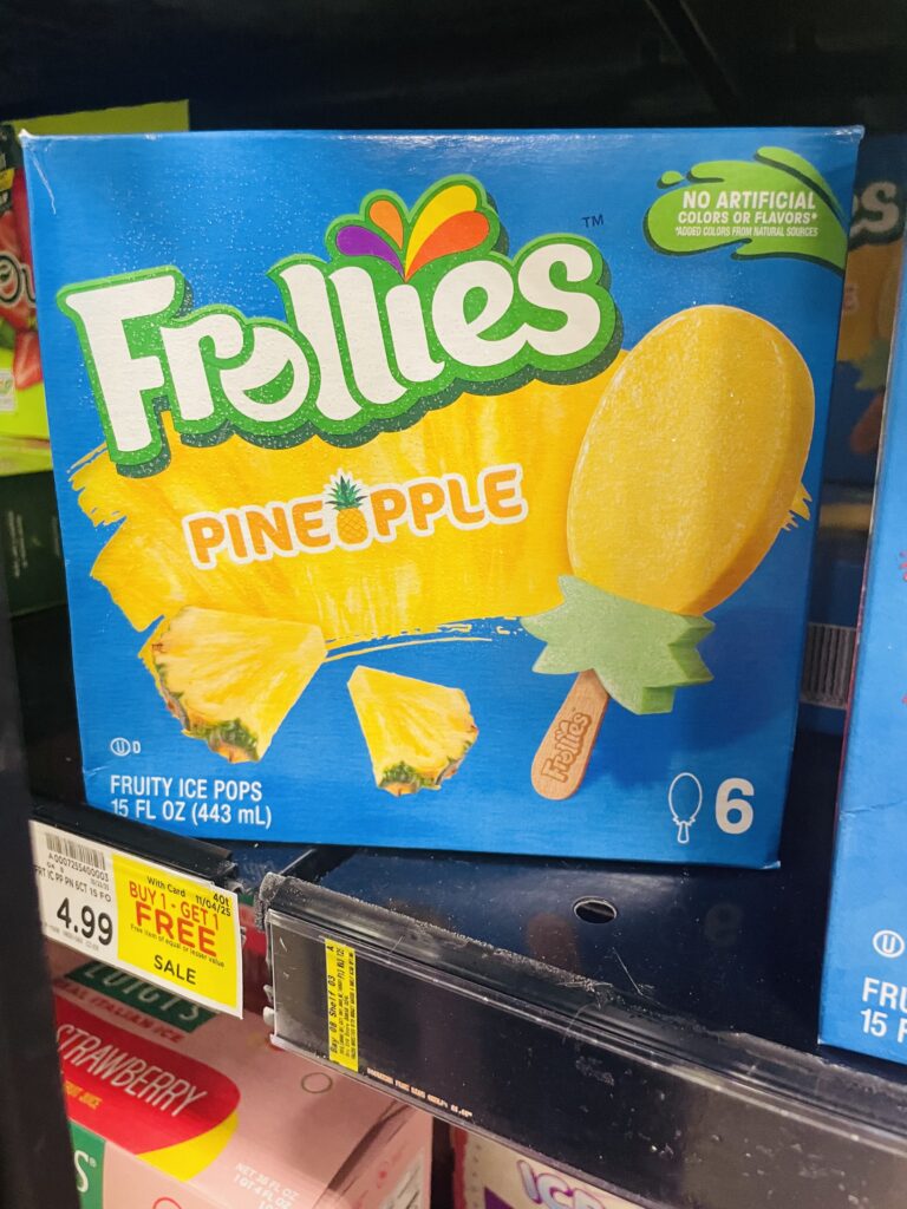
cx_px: 454
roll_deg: -0.2
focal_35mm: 26
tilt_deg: -15.4
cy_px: 604
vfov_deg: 67.3
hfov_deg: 53.1
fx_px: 908
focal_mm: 4.2
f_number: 1.6
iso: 250
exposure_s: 1/60
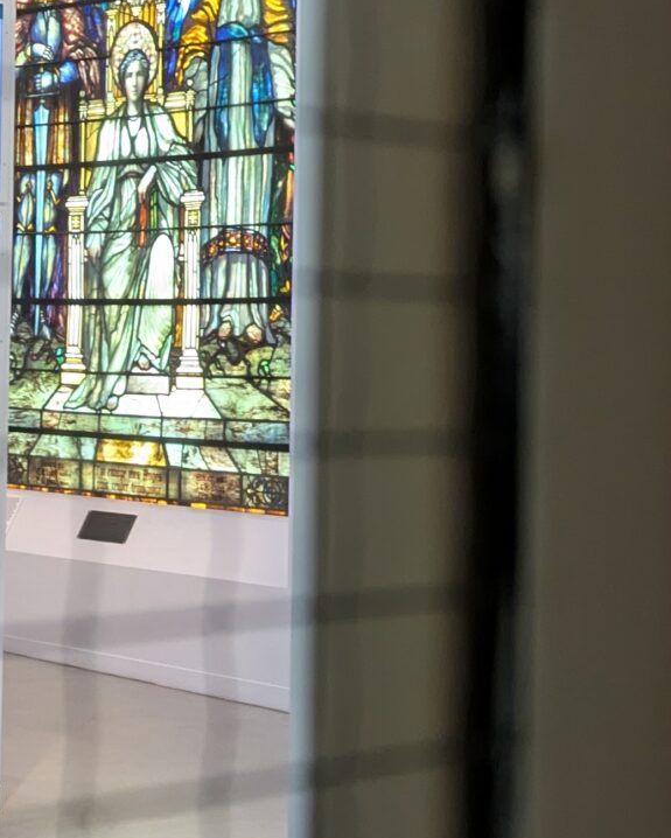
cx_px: 280
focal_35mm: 87
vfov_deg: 21.9
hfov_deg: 17.7
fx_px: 2158
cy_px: 314
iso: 232
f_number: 1.89
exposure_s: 1/40
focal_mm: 5.43
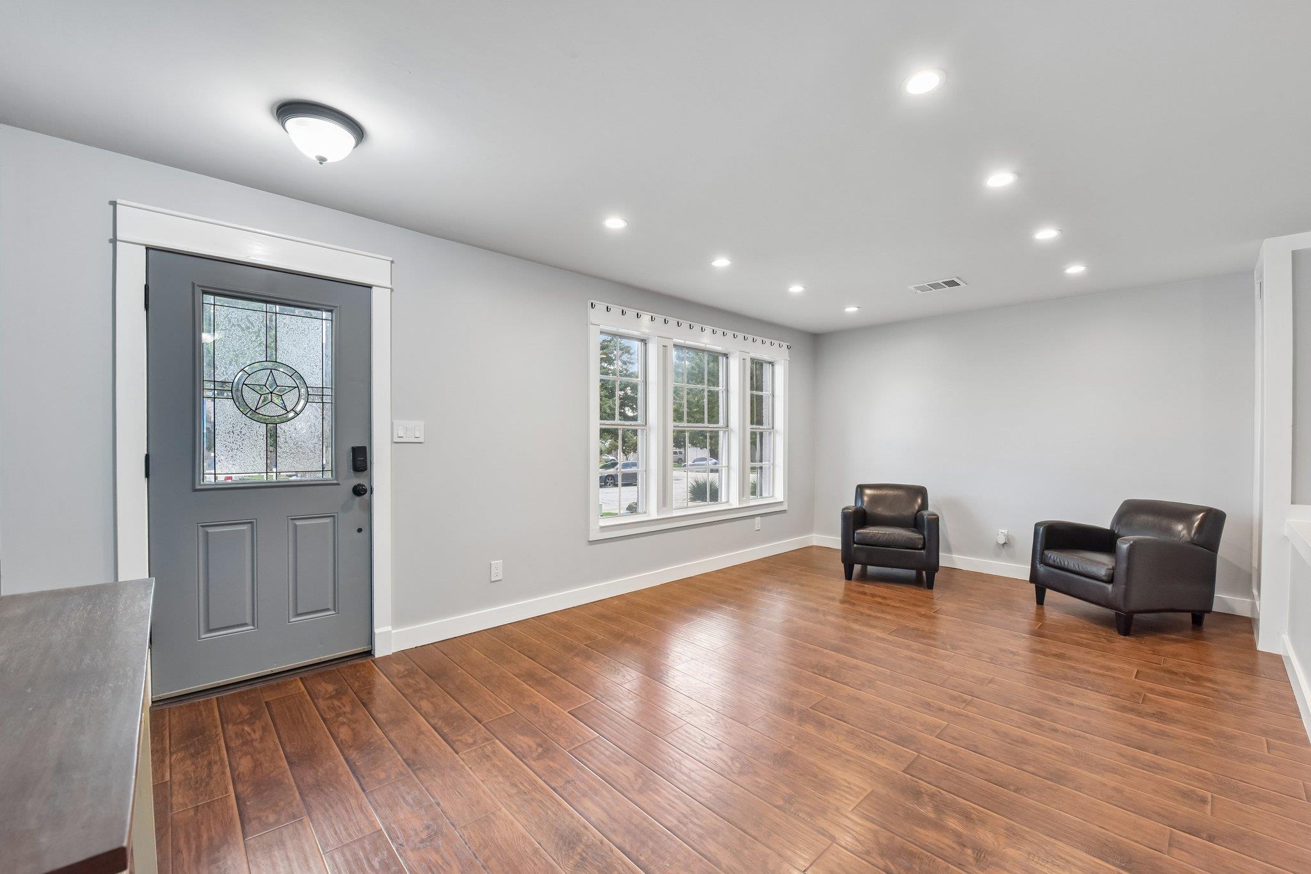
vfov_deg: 81.2
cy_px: 437
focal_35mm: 14
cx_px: 656
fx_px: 510
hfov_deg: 104.3
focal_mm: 14
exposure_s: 1/15
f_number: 8
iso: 560
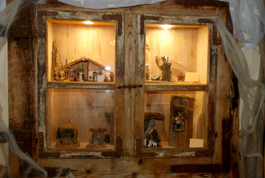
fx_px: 265
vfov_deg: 37.0
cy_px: 89
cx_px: 132
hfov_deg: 53.1
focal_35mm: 36
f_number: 4.5
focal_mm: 24
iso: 640
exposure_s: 1/60
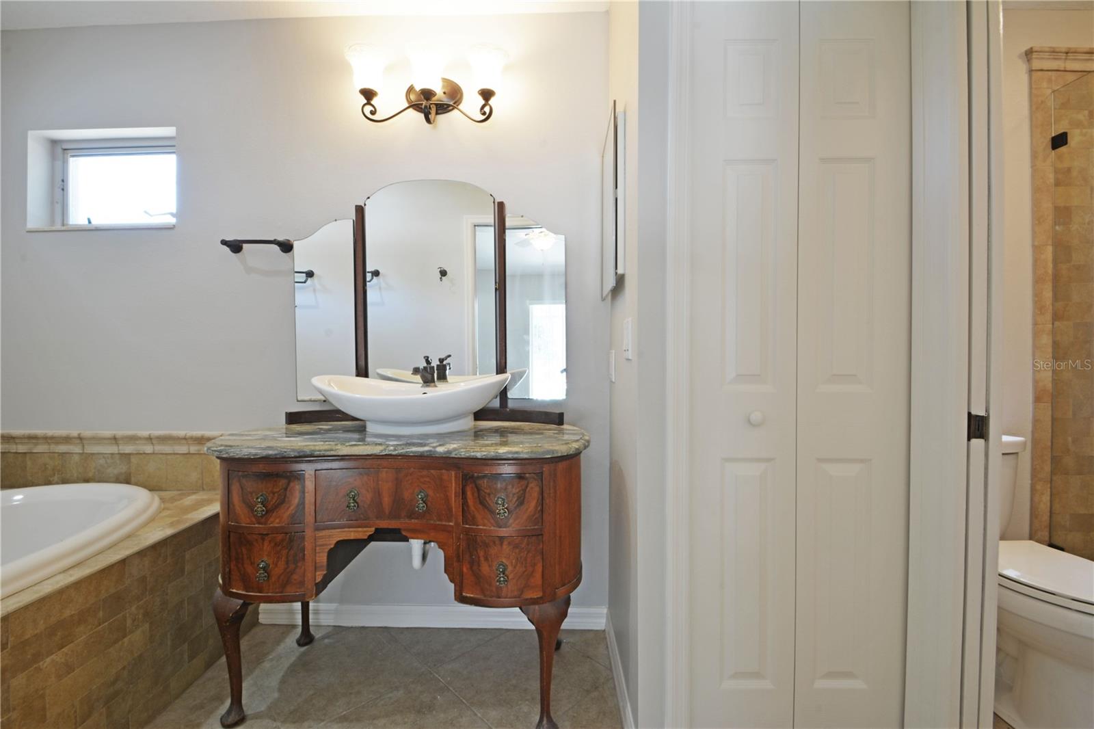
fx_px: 456
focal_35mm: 15
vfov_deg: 77.3
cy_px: 364
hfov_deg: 100.4
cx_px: 547
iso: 160
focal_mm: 10
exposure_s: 1.6
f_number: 16
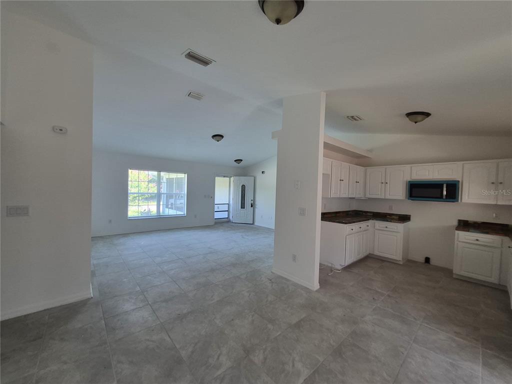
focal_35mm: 13
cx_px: 256
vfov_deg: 89.9
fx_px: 192
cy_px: 192
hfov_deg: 106.2
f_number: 2.2
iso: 250
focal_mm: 1.74
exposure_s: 1/60
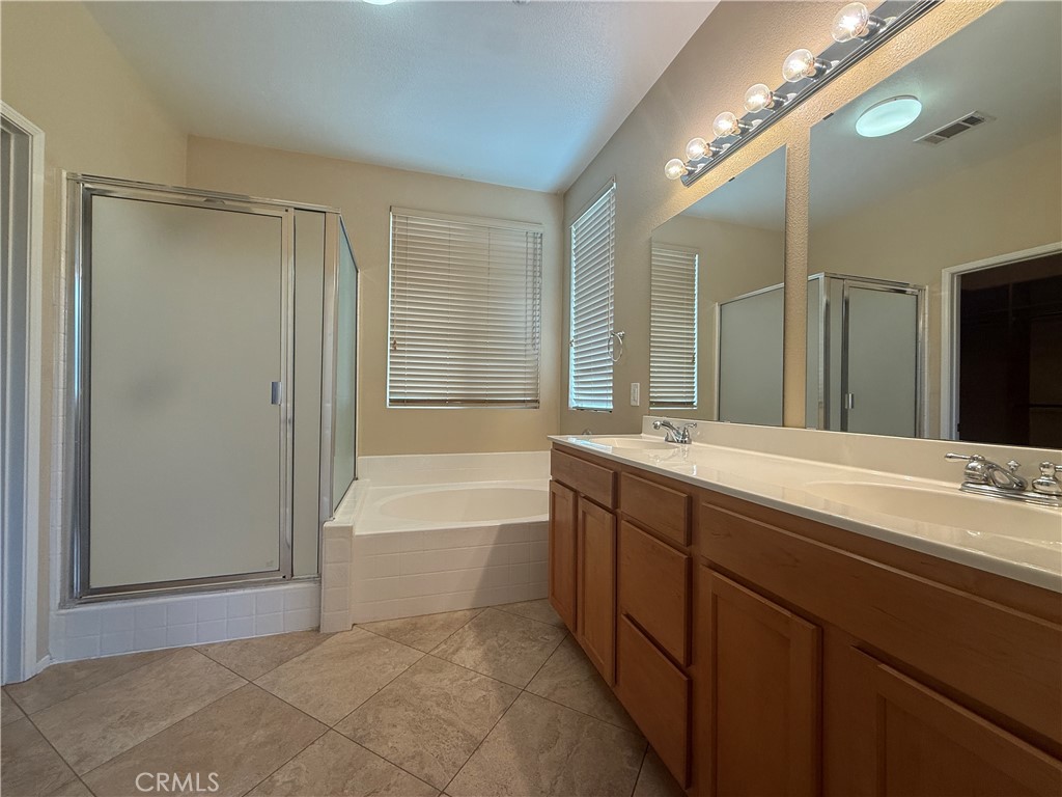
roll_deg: -0.8
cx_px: 531
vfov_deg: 85.7
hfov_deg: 102.1
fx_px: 430
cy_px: 398
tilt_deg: +0.7
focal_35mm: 14
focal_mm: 2.22
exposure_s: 1/120
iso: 125
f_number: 2.2
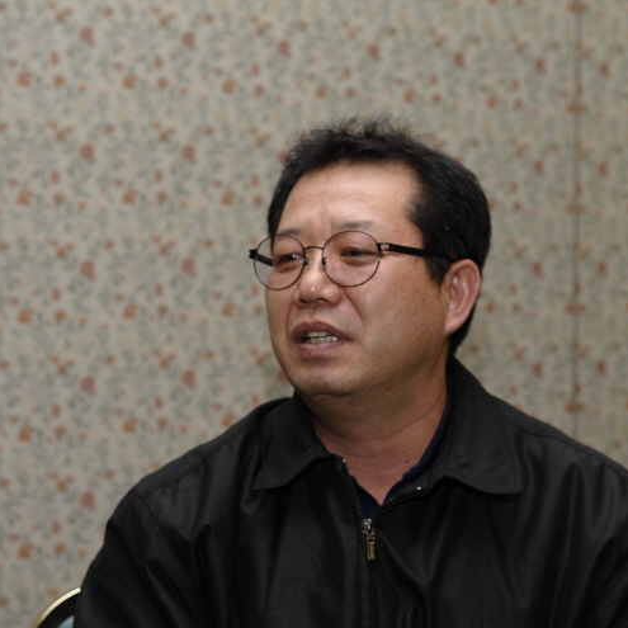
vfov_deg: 19.3
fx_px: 1847
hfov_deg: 19.3
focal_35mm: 90
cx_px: 350
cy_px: 315
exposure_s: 1/125
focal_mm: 70
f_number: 5.6
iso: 800
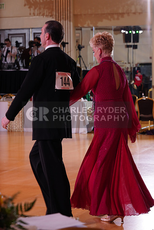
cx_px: 77
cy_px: 115
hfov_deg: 13.0
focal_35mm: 105
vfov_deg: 19.5
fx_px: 673
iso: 1600
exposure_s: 1/200
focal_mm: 105
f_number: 6.3
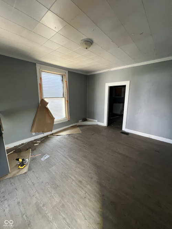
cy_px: 114
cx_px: 86
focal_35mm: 13
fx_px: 86
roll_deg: +1.2
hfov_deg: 89.9
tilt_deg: -11.9
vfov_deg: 106.2
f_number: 1.8
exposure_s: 1/63
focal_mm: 1.57
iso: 250
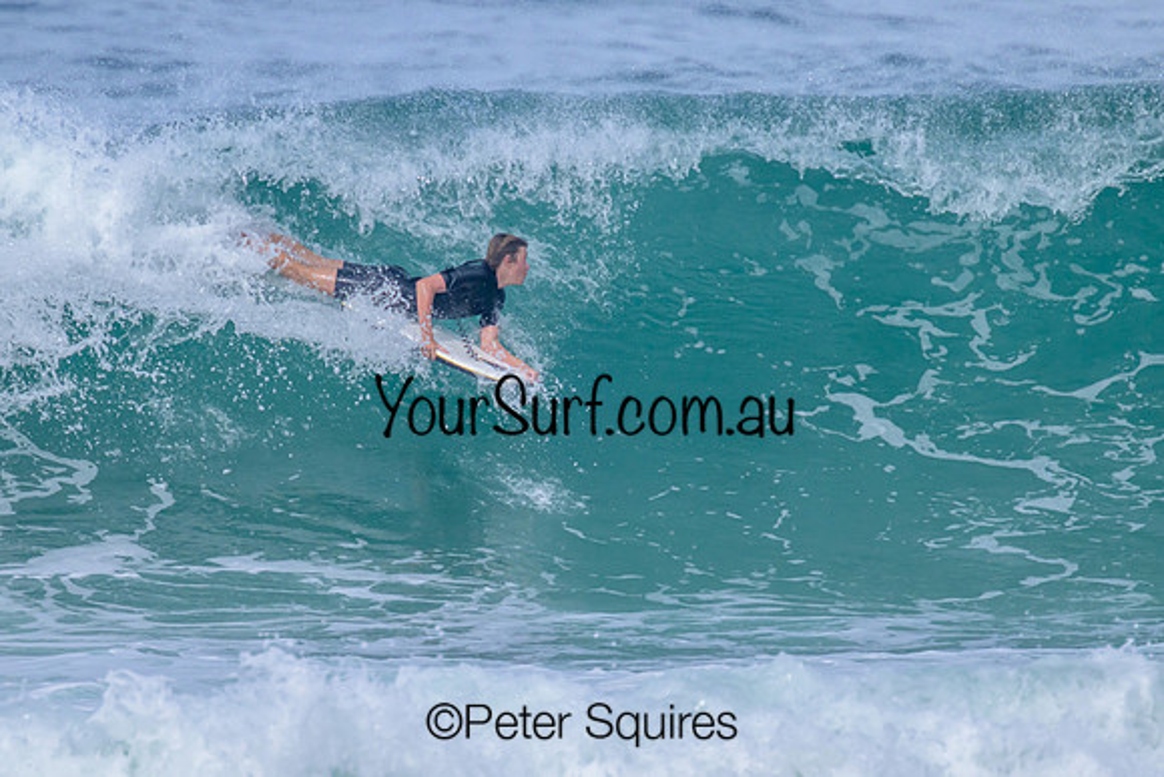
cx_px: 572
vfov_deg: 1.3
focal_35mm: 1077
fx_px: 34819
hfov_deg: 1.9
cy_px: 389
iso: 1000
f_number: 11
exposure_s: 1/2000
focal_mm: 800
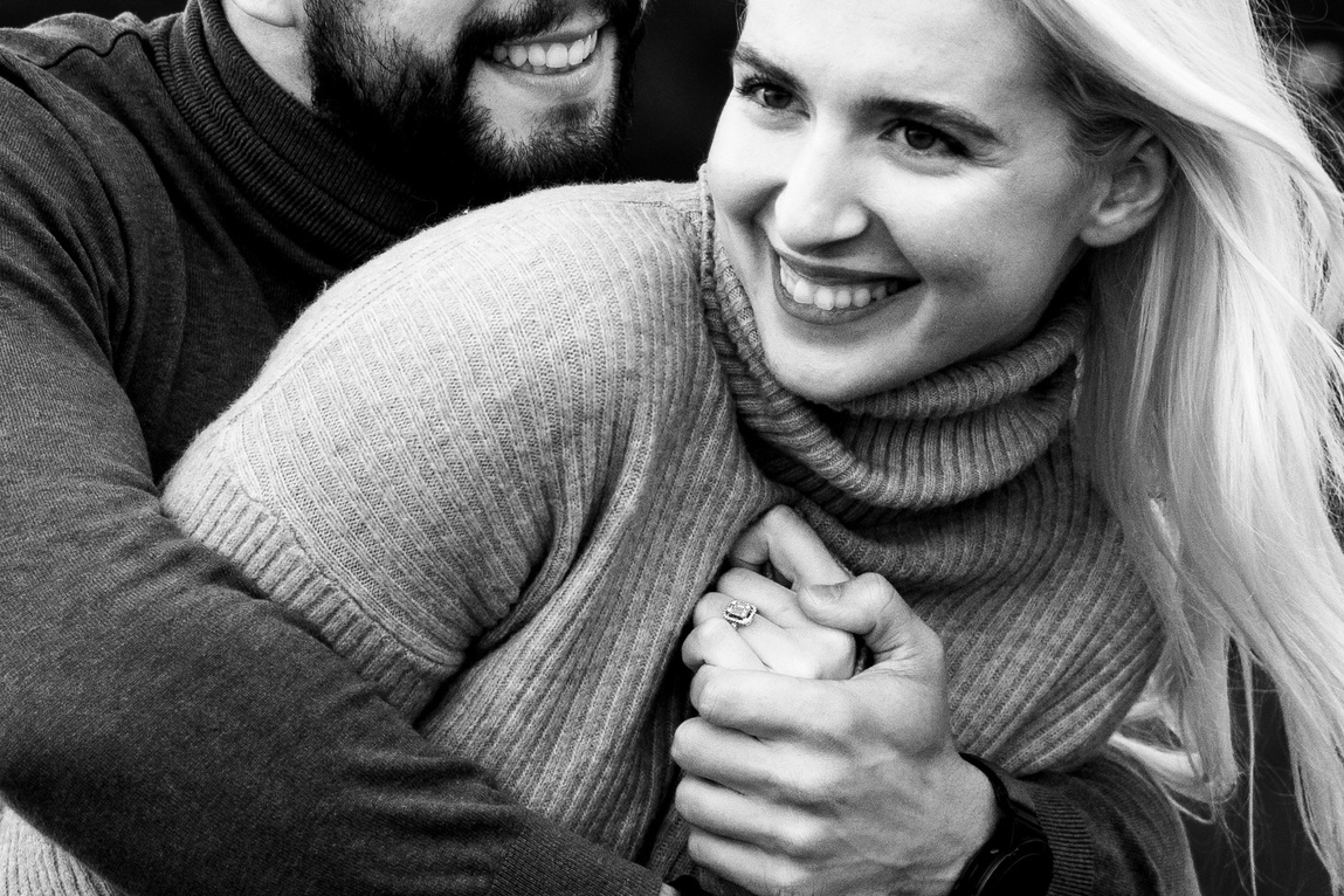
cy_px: 362
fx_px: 5824
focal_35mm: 156
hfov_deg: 13.2
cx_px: 628
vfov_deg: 8.8
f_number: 3.2
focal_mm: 70
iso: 640
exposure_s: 1/800
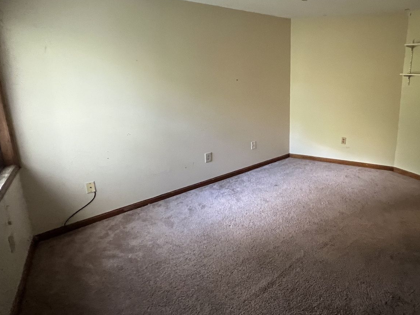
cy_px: 109
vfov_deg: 69.9
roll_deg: -0.6
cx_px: 282
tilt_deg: -10.9
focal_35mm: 18
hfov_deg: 84.5
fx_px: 218
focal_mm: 1.57
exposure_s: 1/40
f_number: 1.8
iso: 800
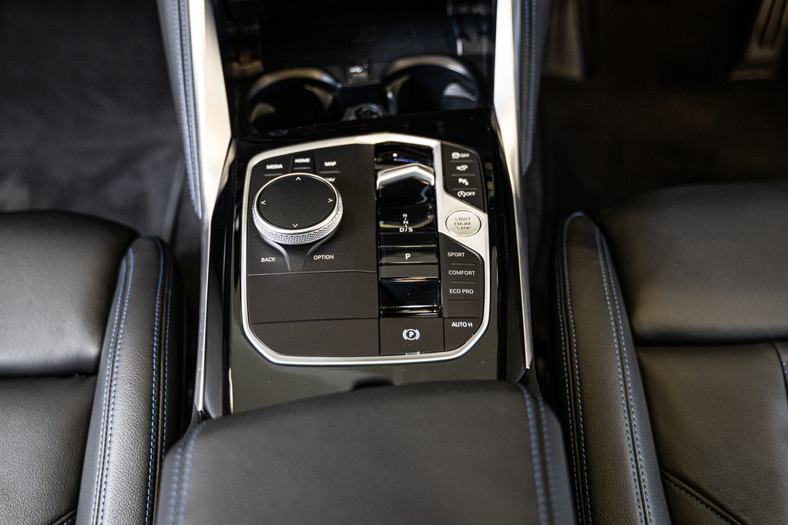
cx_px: 394
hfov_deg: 51.9
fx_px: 810
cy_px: 262
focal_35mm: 37
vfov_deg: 35.9
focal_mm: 37
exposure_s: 1/160
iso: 1600
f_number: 2.8
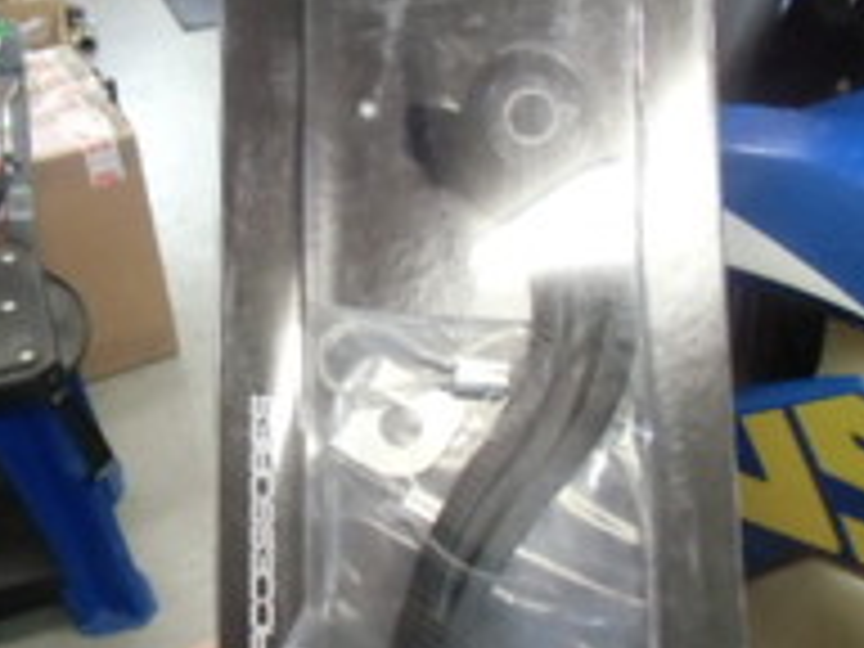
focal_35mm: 50
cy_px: 436
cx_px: 441
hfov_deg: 38.2
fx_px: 1248
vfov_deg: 28.9
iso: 800
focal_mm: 4.24
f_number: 3
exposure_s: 1/50
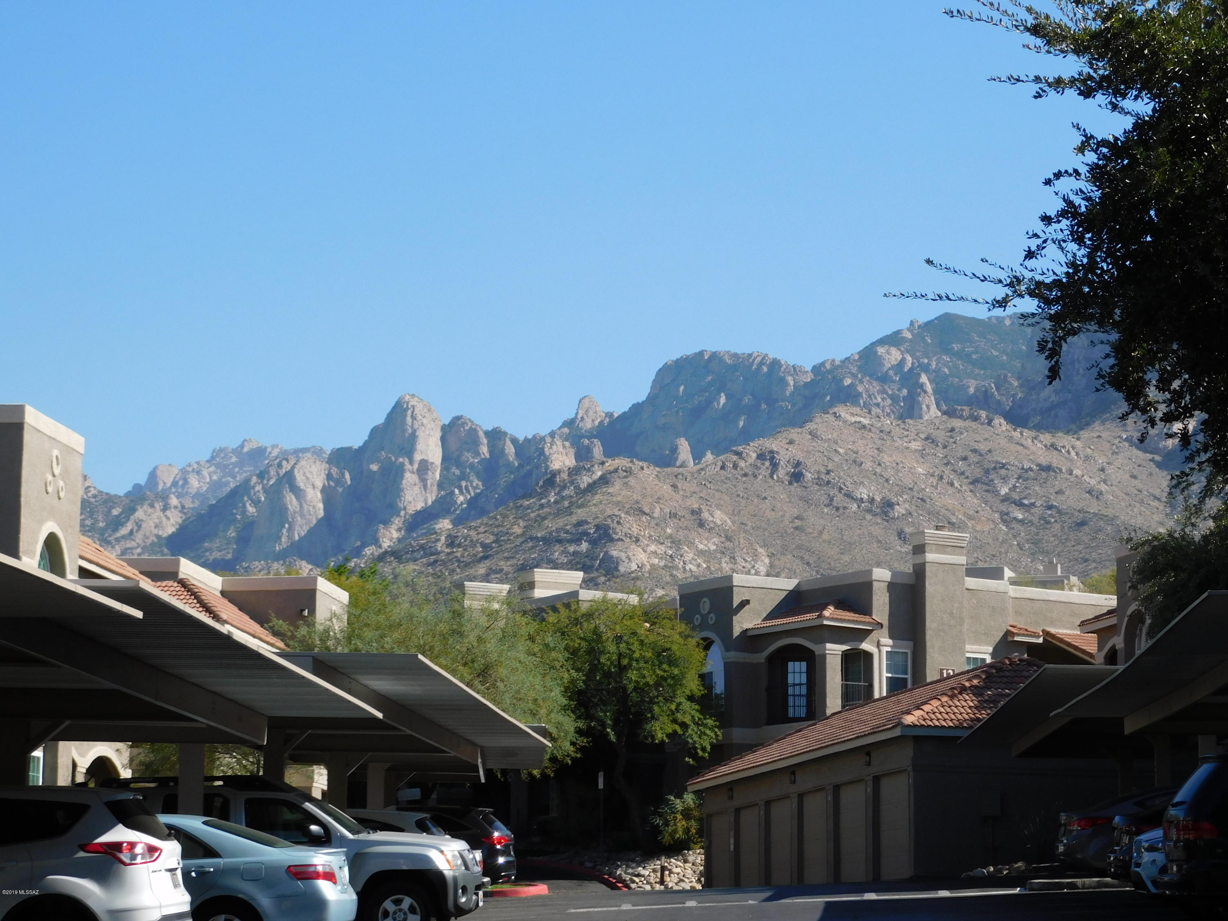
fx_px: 3228
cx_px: 614
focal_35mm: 91
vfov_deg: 16.2
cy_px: 460
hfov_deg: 21.5
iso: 125
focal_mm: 16.1
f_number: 4.5
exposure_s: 1/800
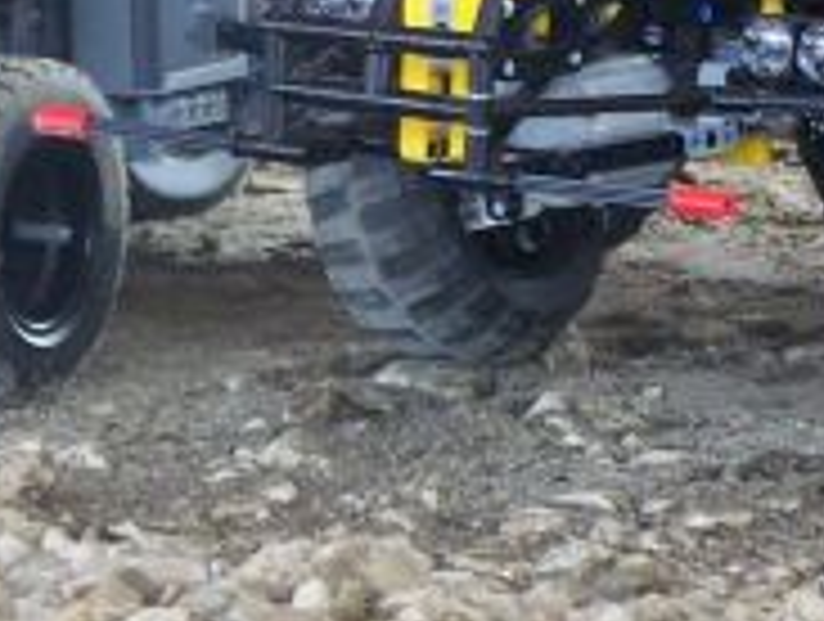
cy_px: -320
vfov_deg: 2.7
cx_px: 72
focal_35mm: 557
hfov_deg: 3.6
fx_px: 13285
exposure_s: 1/60
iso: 160
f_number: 3.2
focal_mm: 21.2
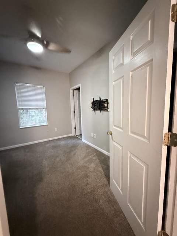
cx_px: 88
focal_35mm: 14
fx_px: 95
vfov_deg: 102.1
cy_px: 118
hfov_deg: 85.7
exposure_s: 1/40
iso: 1600
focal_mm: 2.22
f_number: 2.2
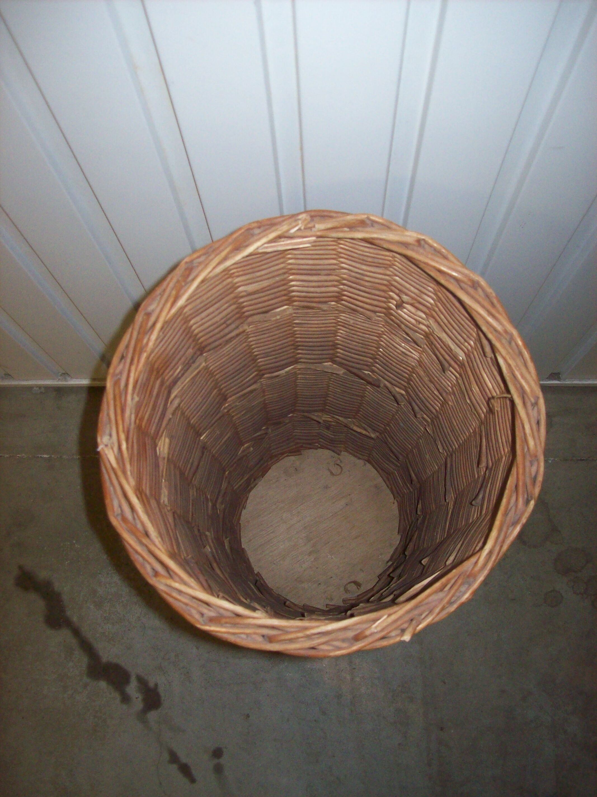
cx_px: 298
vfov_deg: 51.4
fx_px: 828
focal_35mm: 36
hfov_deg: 39.6
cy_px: 398
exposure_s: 1/64
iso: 200
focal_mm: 6
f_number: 2.7
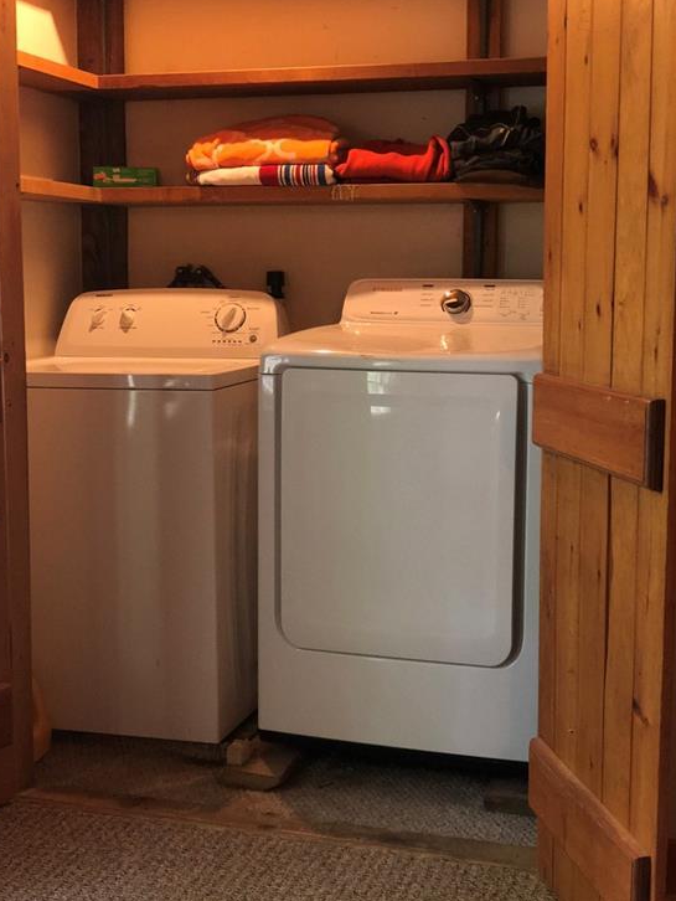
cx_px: 321
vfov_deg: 34.9
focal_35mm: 55
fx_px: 1431
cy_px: 431
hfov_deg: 26.6
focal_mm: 6
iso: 160
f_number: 2.4
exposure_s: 1/11
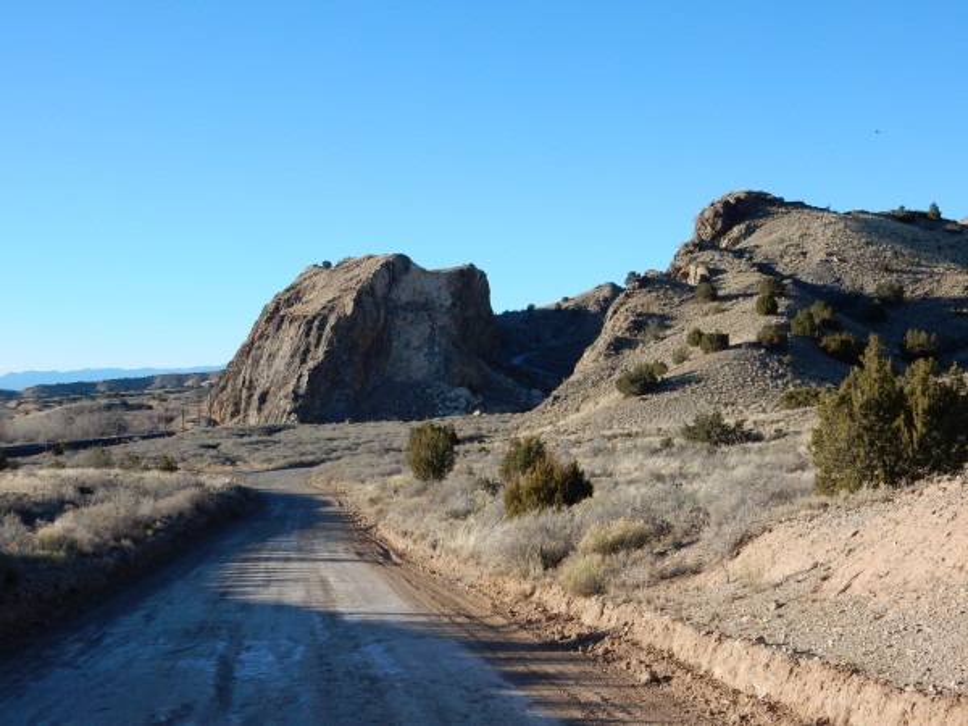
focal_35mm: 51
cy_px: 363
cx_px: 484
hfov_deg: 37.5
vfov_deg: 28.6
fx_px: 1426
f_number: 4.5
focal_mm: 9
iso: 125
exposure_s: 1/640
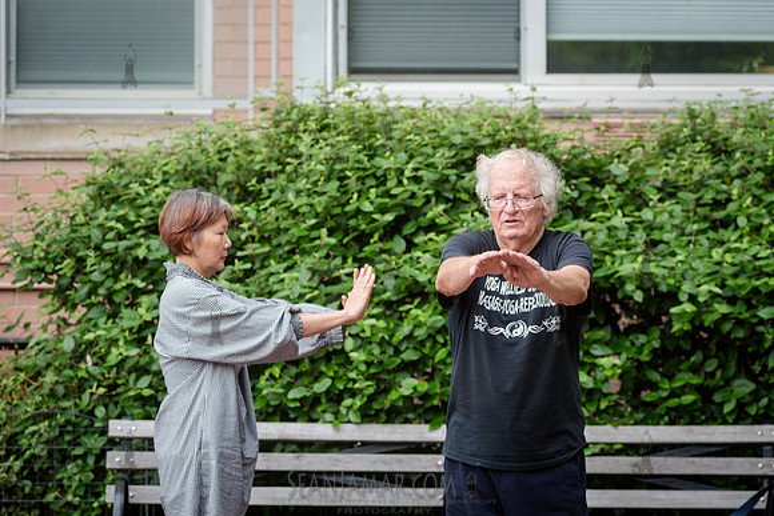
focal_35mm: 146
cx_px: 409
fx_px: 3131
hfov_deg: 14.1
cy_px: 237
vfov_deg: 9.4
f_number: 4.5
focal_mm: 125
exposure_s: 1/320
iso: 400
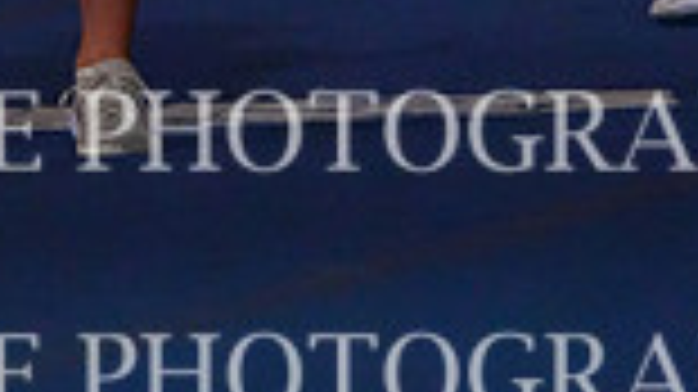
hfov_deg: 2.0
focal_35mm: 1078
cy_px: -716
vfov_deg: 1.1
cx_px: 47
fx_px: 19942
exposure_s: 1/1250
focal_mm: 275
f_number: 5.6
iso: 16000
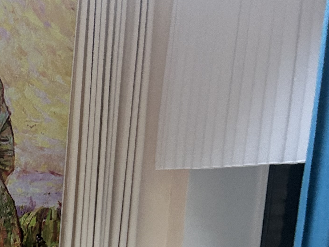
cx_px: -130
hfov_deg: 22.5
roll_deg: -1.1
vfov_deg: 18.0
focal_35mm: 75
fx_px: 713
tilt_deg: -13.8
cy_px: 345
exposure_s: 1/50
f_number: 1.5
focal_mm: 5.7
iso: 200
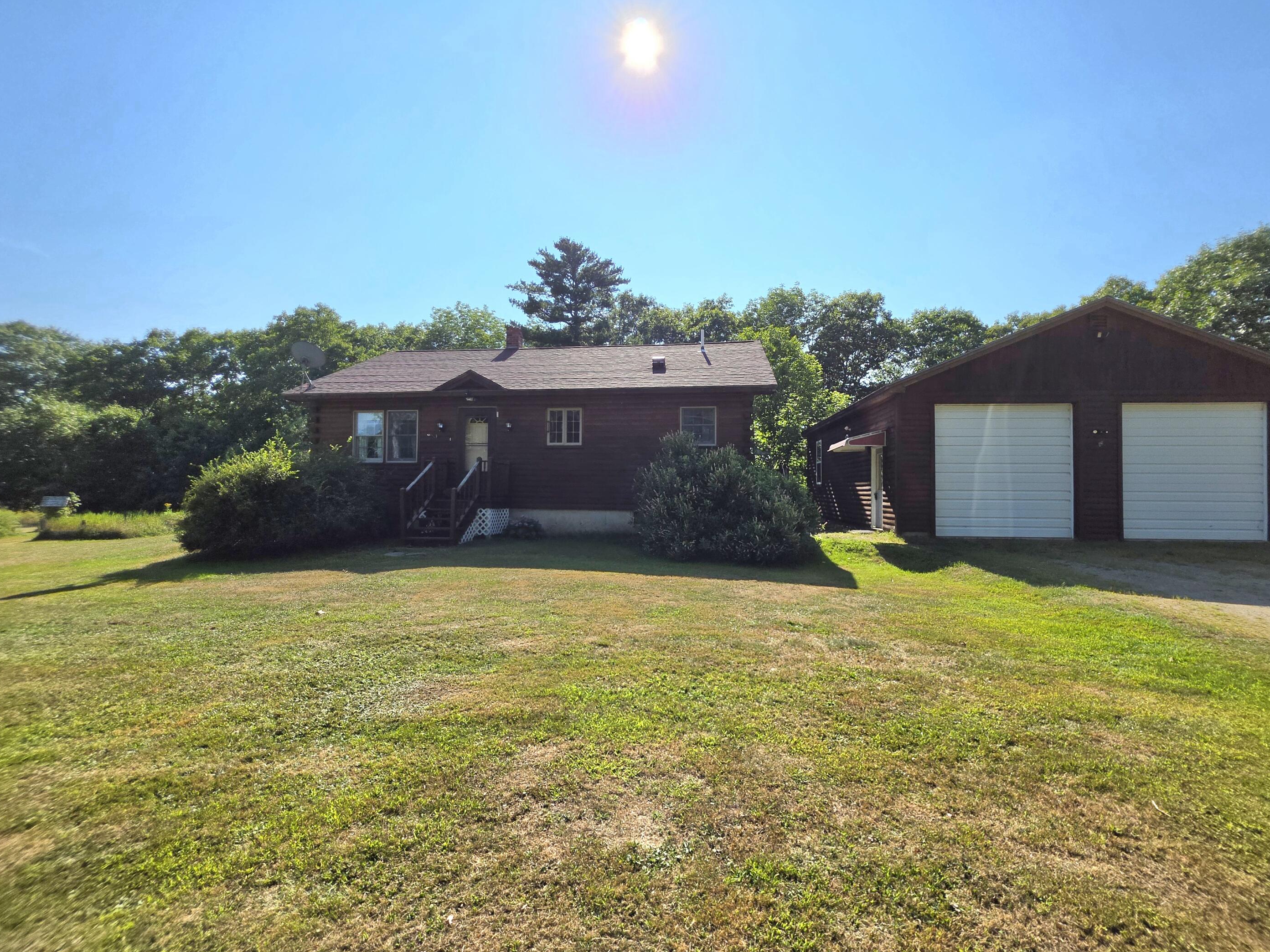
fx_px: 514
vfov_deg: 85.7
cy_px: 483
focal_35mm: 14
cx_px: 644
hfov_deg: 102.1
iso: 32
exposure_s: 1/5000
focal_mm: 2.2
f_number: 1.9
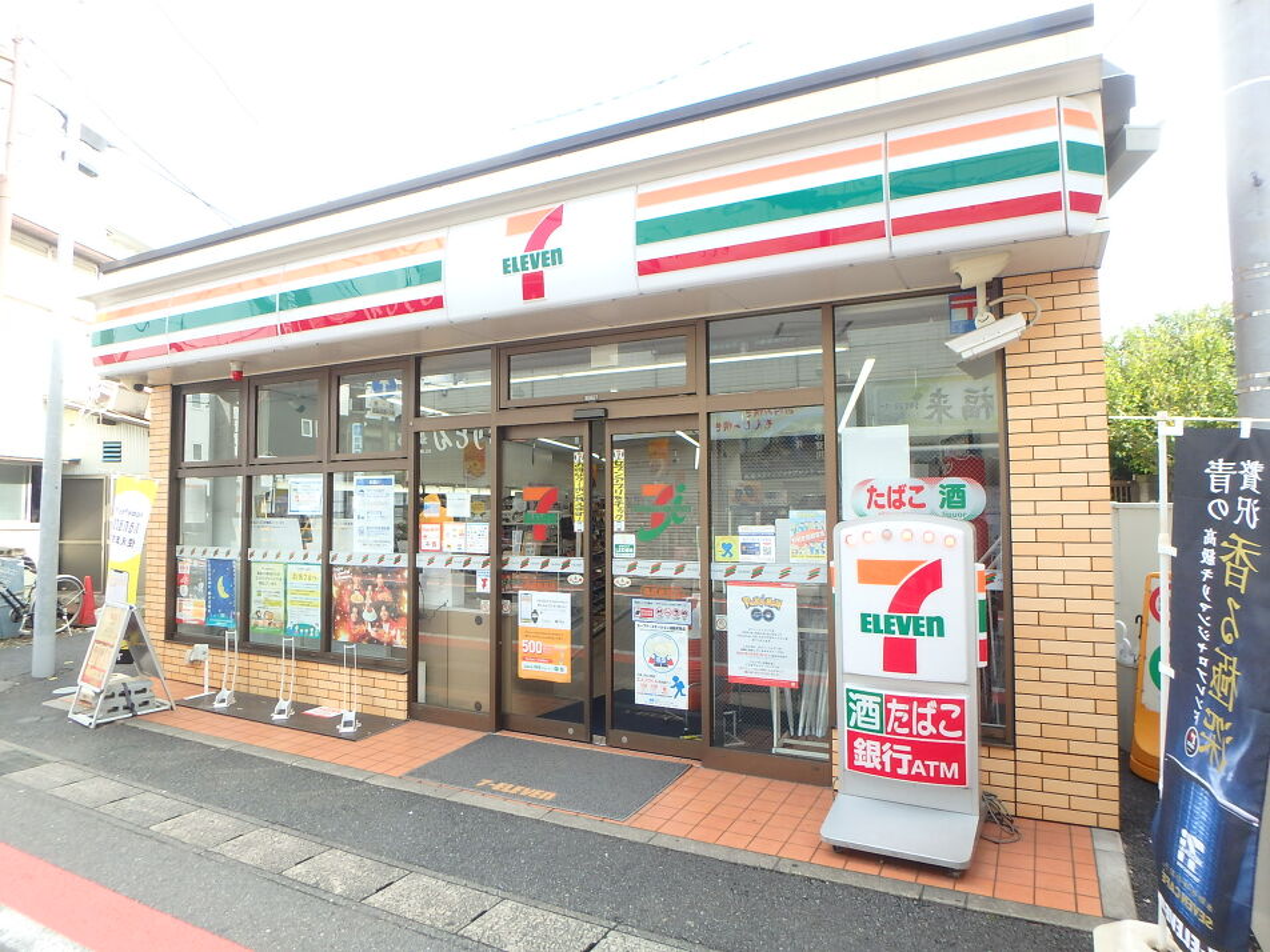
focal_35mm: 21
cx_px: 635
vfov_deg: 63.4
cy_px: 476
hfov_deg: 79.0
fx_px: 770
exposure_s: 1/125
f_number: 3.5
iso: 125
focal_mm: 3.7
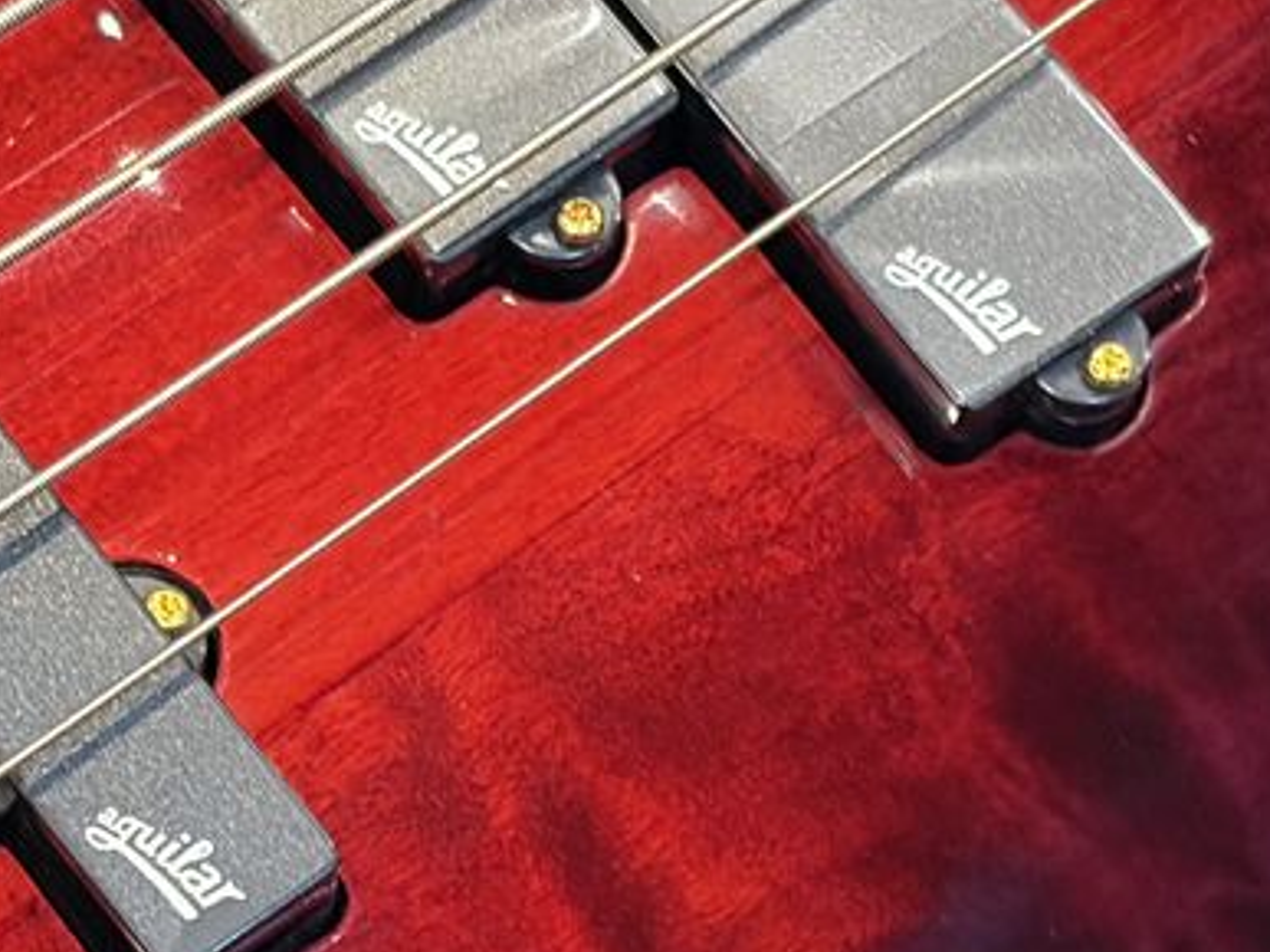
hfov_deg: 11.5
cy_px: 831
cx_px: 341
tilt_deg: -67.6
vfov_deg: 8.6
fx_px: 6308
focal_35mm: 172
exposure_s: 1/40
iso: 320
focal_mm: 5.96
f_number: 1.6
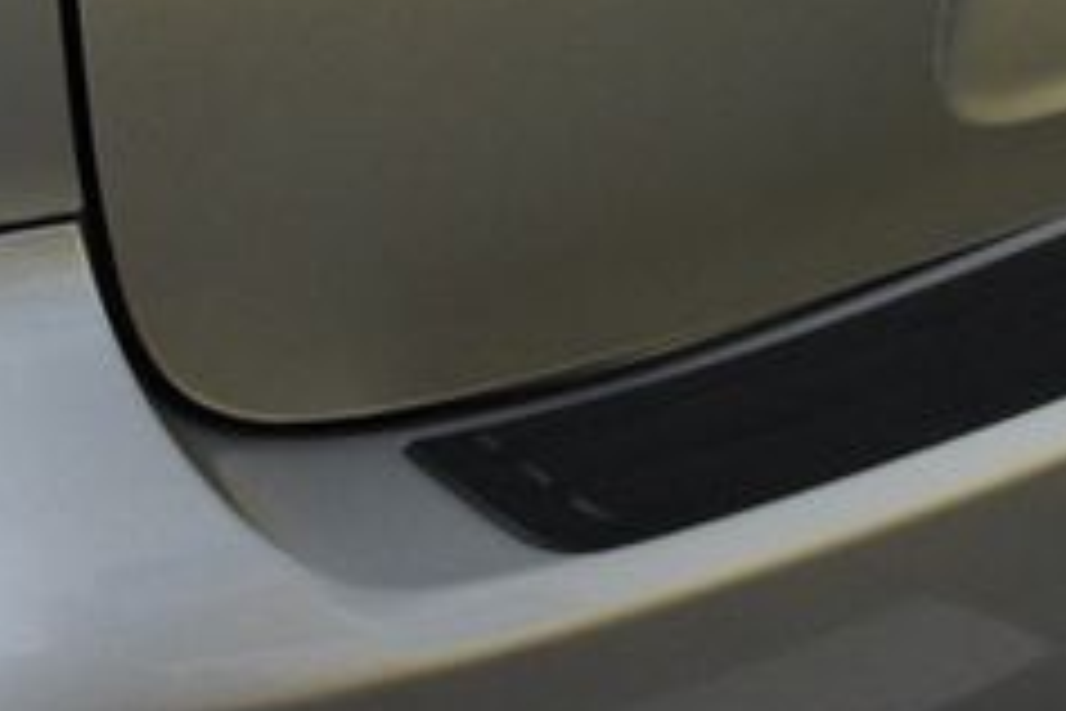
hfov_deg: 26.4
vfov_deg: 17.5
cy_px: -220
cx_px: 1030
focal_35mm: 73
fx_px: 2161
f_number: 3.5
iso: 1600
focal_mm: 18
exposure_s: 1/125
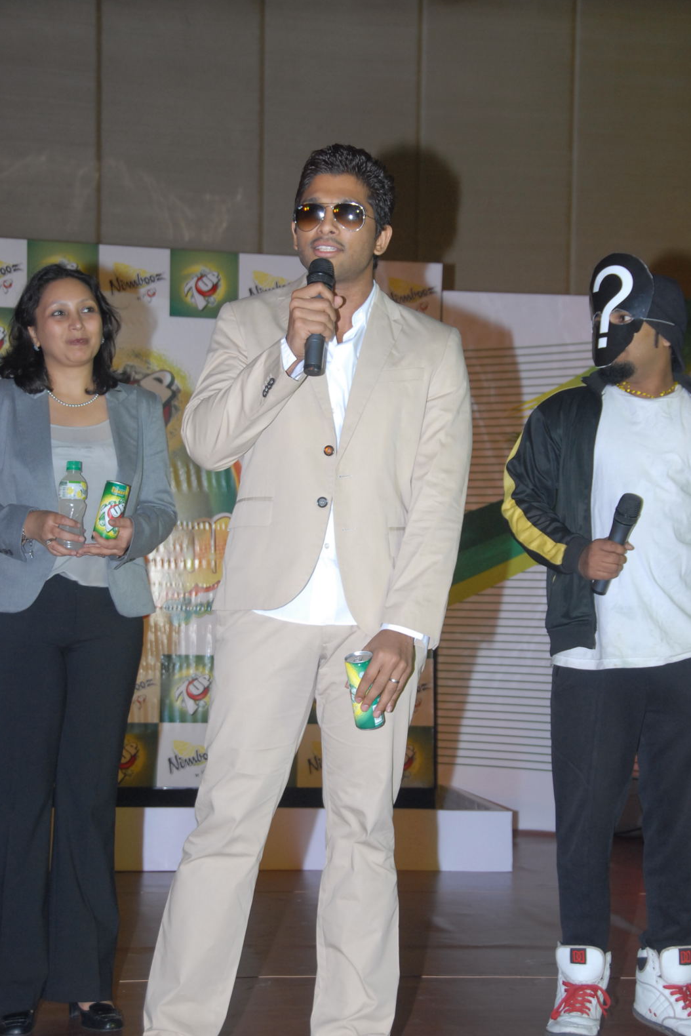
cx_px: 347
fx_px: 2014
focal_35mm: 70
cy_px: 522
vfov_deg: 28.8
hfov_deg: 19.5
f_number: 5.6
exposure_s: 1/125
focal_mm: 46
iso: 400
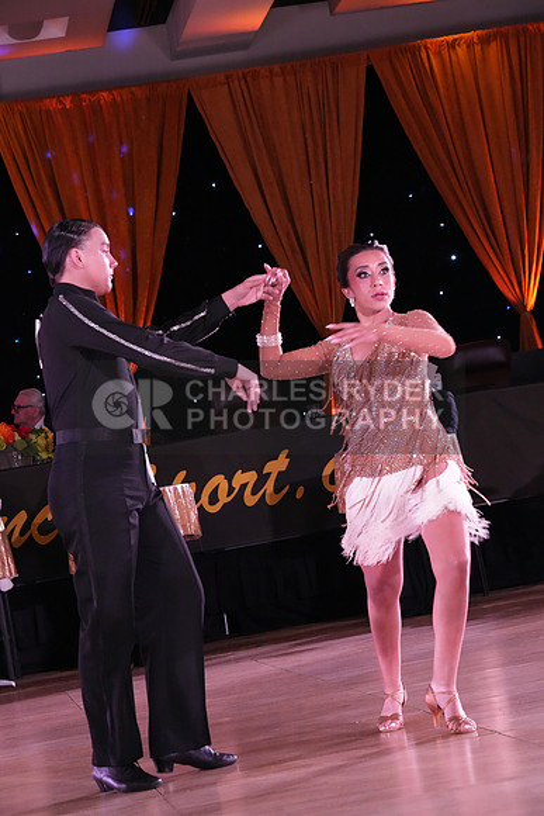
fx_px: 2061
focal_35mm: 91
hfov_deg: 15.0
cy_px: 408
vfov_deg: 22.4
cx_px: 272
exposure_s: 1/250
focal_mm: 91
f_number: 7.1
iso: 8000
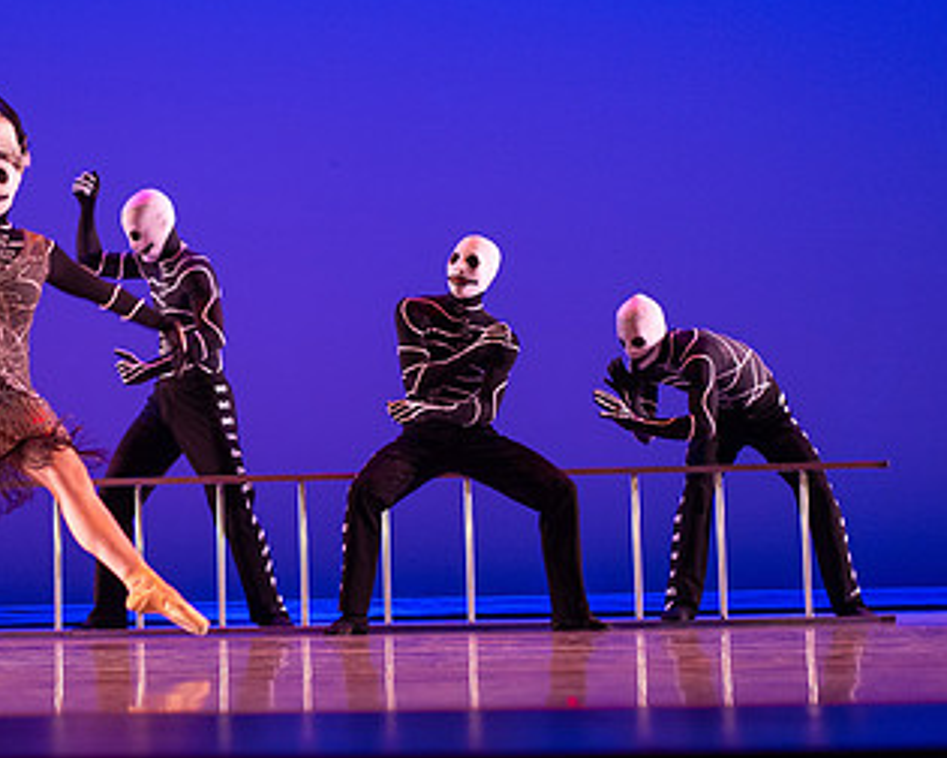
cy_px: 302
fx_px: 2663
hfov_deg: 19.9
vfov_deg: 16.2
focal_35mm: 95
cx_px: 138
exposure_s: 1/200
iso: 1000
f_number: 1.8
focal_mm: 55
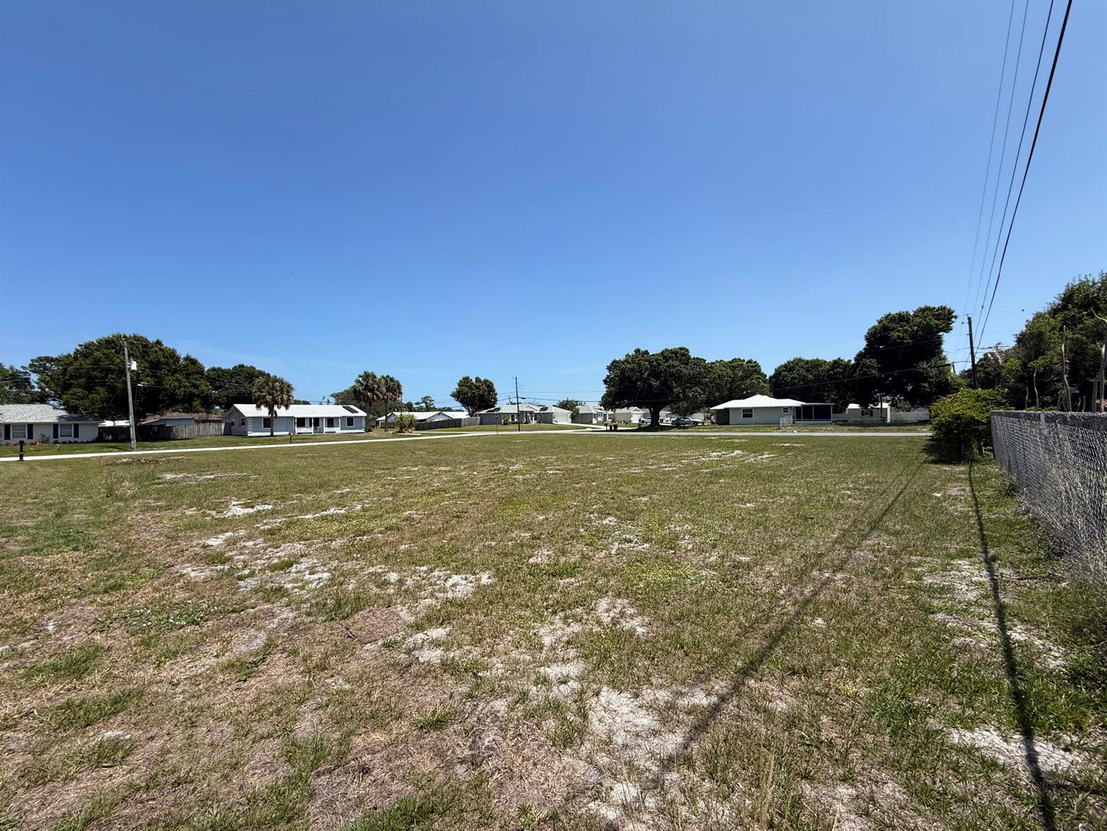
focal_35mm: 14
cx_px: 554
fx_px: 448
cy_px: 416
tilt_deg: +2.0
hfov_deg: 102.1
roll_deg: +0.7
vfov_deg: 85.7
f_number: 2.2
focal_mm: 2.22
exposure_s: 1/2165
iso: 50
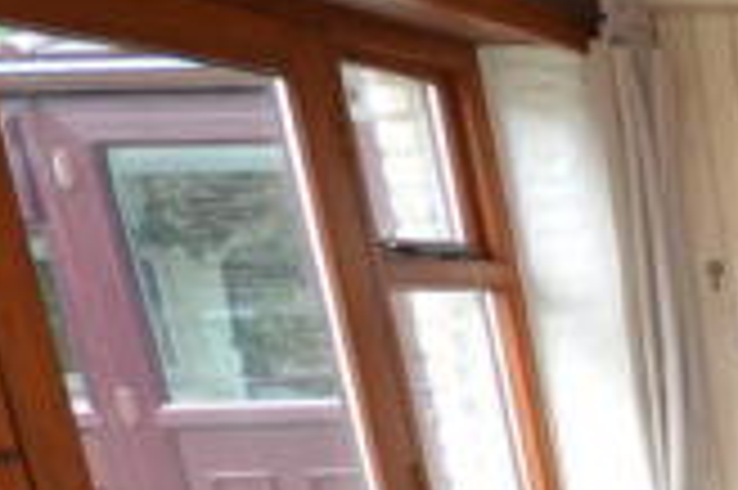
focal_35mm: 60
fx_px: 1229
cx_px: 1368
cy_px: 629
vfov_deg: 20.7
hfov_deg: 20.9
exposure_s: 1/60
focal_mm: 10
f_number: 4
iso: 400
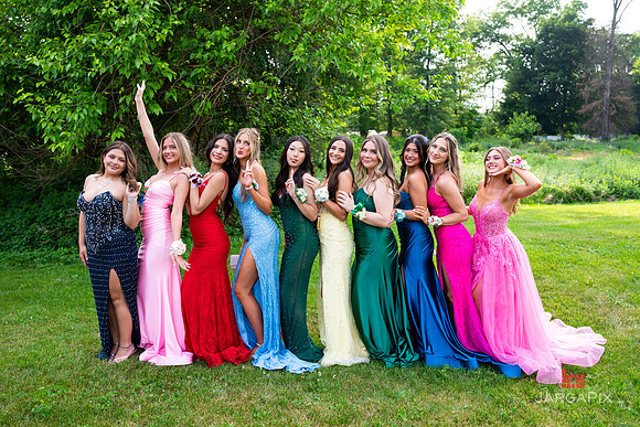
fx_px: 563
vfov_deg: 41.5
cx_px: 318
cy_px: 206
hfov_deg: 59.2
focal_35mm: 32
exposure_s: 1/640
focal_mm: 27
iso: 320
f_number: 3.2
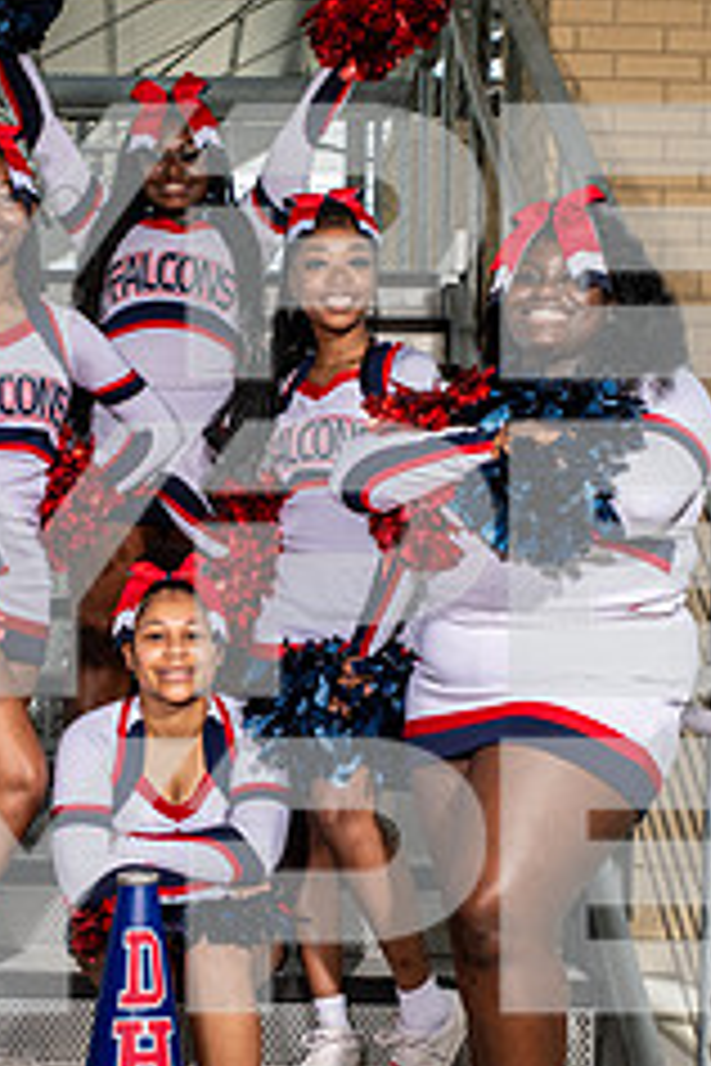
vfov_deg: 26.6
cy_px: 562
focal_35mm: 76
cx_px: 144
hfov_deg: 17.8
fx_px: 2251
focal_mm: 40
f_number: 7.1
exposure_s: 1/320
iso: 200
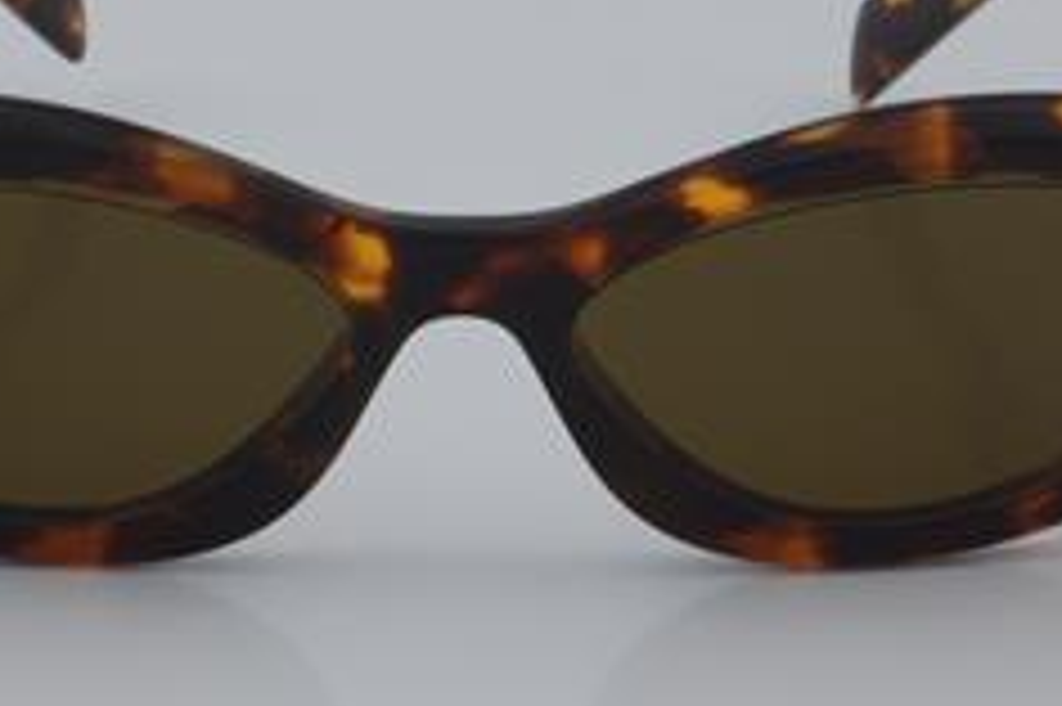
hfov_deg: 14.7
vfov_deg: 9.8
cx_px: 464
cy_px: 297
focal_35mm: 140
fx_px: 4122
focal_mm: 55
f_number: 32
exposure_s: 1/4
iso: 100
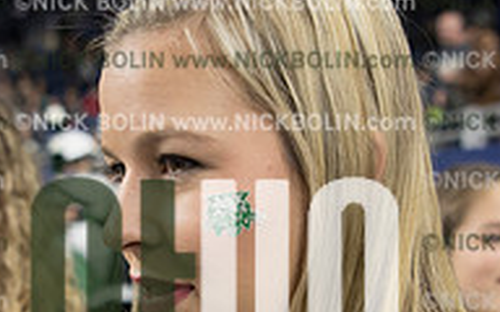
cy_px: 303
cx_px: 214
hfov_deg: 27.8
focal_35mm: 74
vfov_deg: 17.3
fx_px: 1008
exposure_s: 1/800
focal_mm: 24
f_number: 2.8
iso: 1250
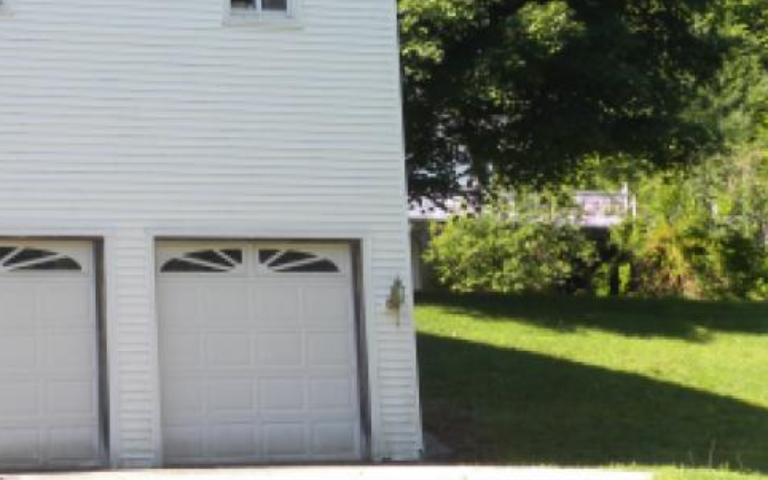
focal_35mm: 169
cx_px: 143
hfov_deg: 12.3
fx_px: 3536
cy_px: 47
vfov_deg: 7.7
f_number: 4
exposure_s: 1/170
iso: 64
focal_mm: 13.4
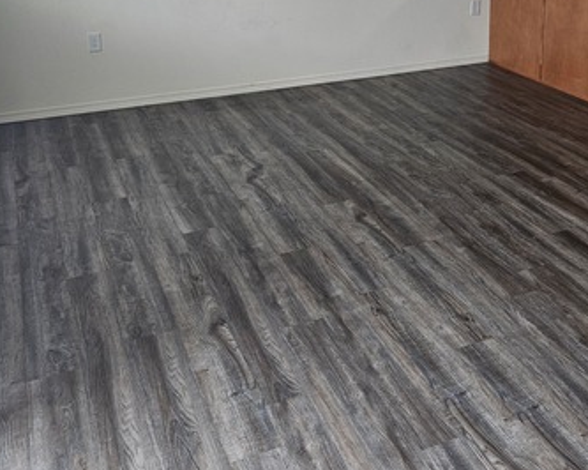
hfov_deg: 40.6
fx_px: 783
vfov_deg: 31.8
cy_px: 48
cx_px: 396
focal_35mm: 45
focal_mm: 5.4
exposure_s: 1/120
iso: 64
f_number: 1.8
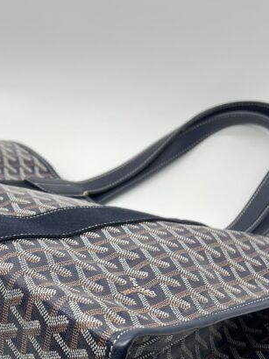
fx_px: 674
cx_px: 46
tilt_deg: -38.9
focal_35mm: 65
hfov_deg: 22.2
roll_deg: +3.3
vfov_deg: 28.7
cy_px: 320
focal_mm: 5.7
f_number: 1.5
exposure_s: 1/100
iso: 40
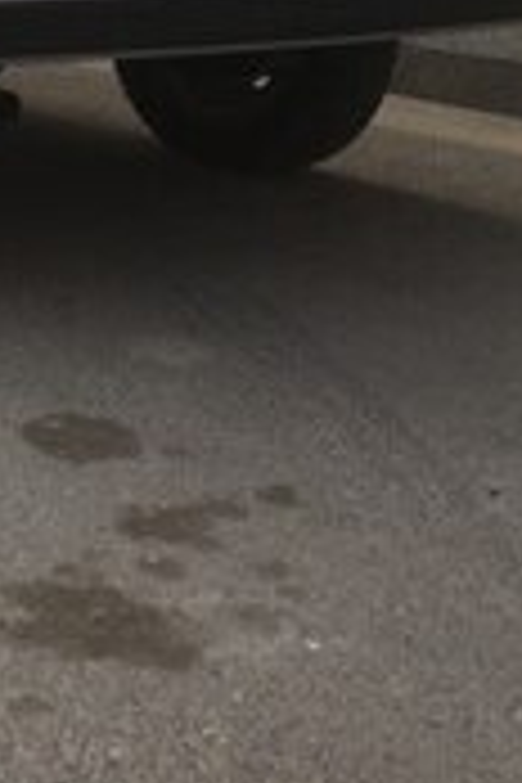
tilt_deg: -3.1
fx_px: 1870
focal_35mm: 86
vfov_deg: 22.3
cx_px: -184
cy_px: -86
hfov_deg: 15.1
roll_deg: -0.7
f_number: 2.2
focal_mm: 4.15
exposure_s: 1/578
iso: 25
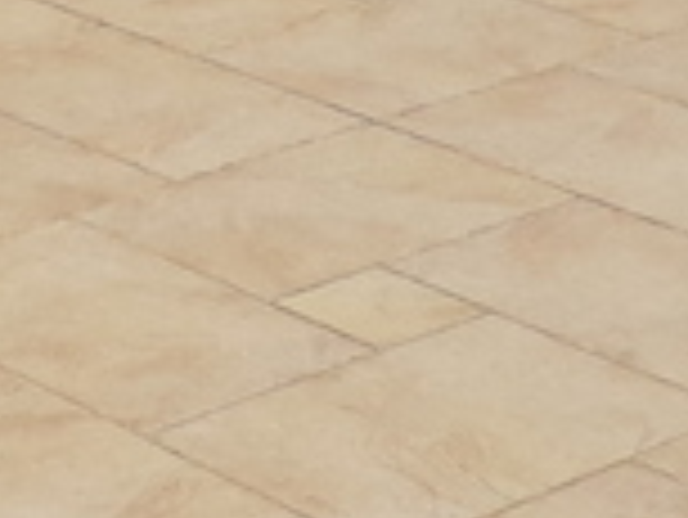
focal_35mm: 181
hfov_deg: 10.8
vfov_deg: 8.1
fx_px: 3600
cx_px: -76
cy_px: -81
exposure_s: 1/6098
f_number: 1.9
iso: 40
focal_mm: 3.6
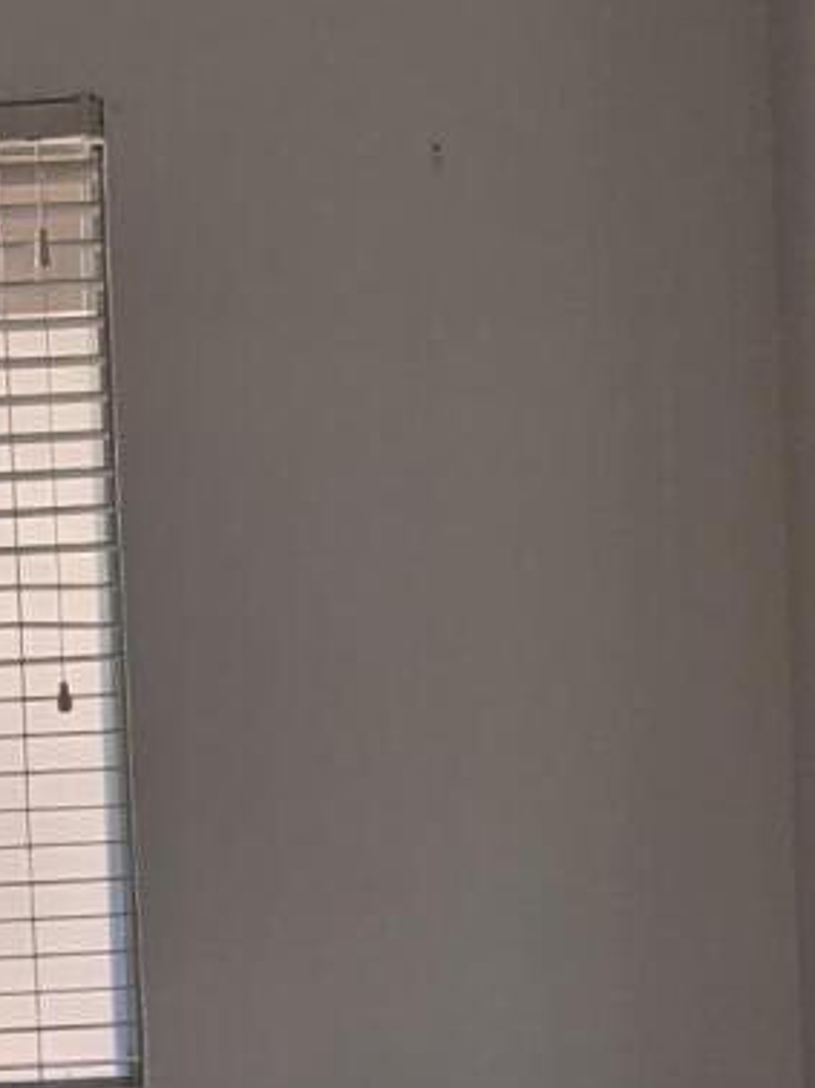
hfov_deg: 10.2
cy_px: 1238
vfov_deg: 13.5
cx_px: -86
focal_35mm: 143
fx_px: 4494
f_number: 1.73
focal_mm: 4.38
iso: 55
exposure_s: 1/157
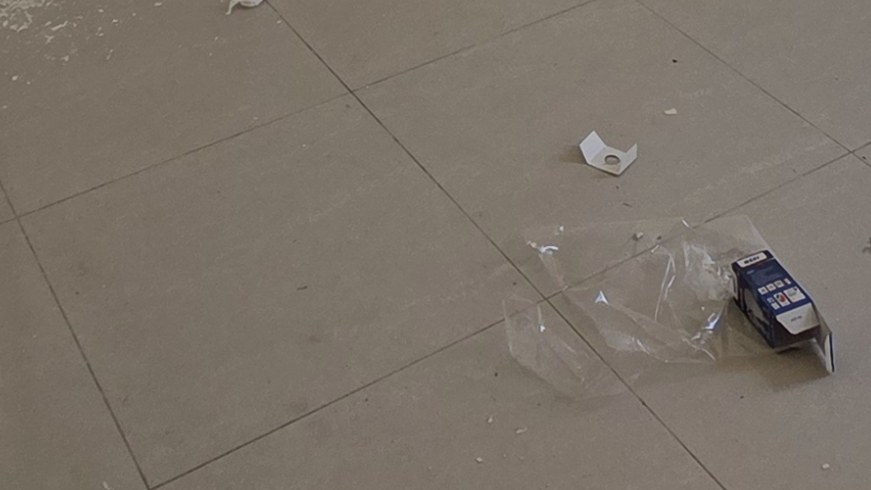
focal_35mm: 62
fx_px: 1432
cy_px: -558
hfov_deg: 33.8
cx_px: 397
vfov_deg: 14.9
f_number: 1.9
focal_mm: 2.2
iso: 40
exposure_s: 1/773
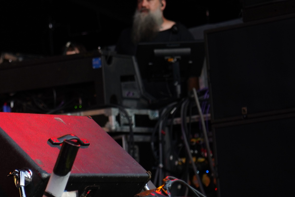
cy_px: -35
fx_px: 2122
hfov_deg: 7.9
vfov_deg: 5.3
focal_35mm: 259
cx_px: -62
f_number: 4
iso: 320
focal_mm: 105
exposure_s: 1/125
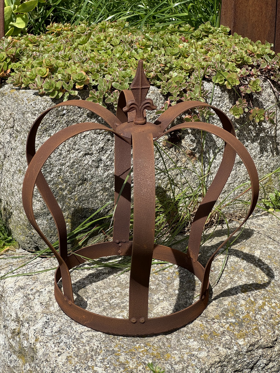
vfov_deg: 25.3
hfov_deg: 19.1
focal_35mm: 77
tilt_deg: -20.3
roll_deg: +1.3
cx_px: 140
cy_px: 186
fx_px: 830
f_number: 2.8
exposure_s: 1/690
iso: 25
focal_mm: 9
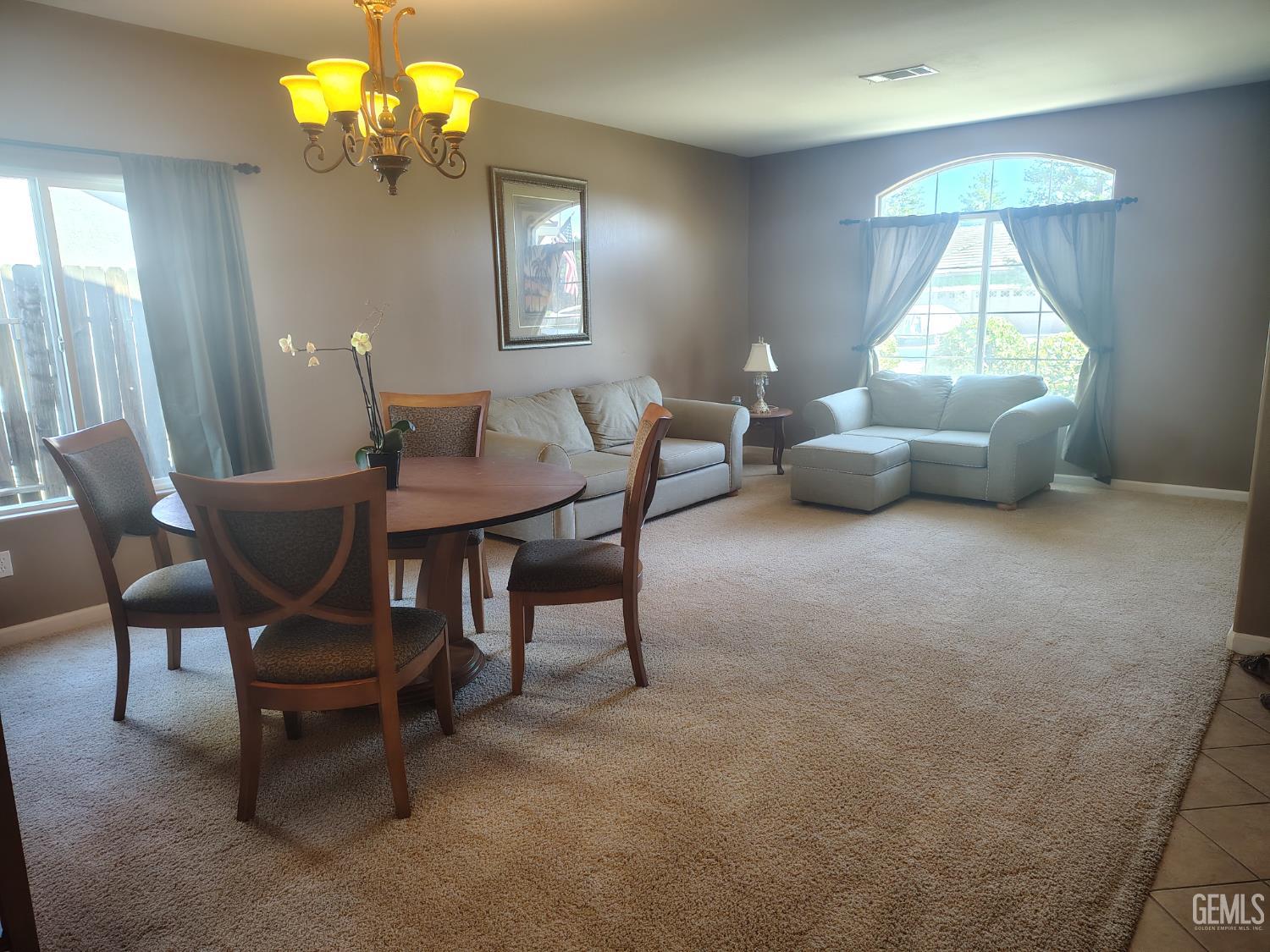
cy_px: 476
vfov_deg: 56.8
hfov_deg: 71.6
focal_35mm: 24
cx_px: 635
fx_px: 881
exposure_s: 1/120
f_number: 1.8
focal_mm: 5.56
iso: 812
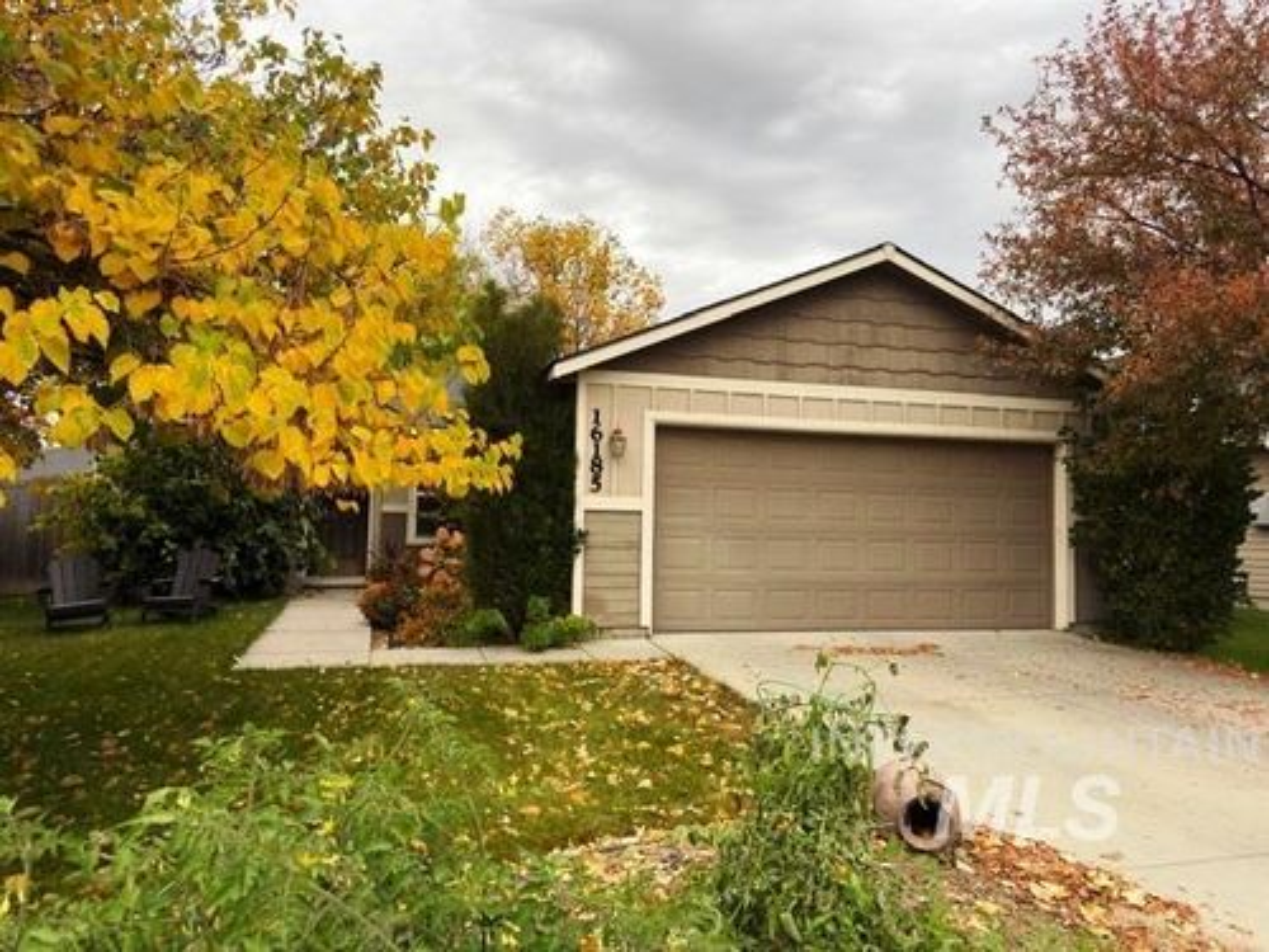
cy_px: 476
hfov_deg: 71.6
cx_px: 634
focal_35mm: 24
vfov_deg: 56.8
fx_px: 880
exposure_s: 1/535
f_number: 1.78
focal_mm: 6.76
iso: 64
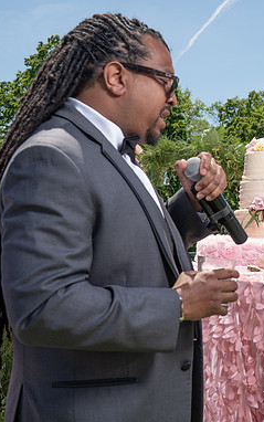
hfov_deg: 19.7
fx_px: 725
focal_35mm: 63
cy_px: 190
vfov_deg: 32.4
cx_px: 296
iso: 50
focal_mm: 35
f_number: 7.1
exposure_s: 1/250
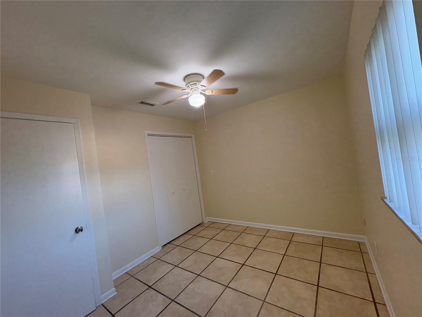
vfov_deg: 85.7
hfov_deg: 102.1
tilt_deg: +0.7
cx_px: 211
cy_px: 158
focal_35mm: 14
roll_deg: +7.4
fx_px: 171
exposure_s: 1/120
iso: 200
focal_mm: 2.22
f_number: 2.2
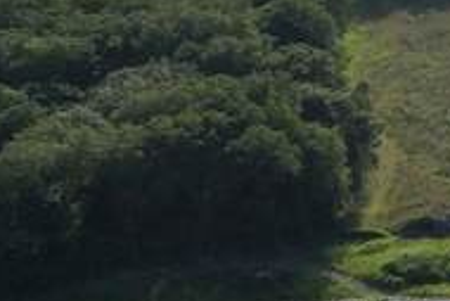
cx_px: 1431
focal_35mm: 148
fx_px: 1851
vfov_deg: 9.2
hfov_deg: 9.8
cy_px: 1
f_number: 2.8
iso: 100
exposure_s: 1/3200
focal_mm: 8.38
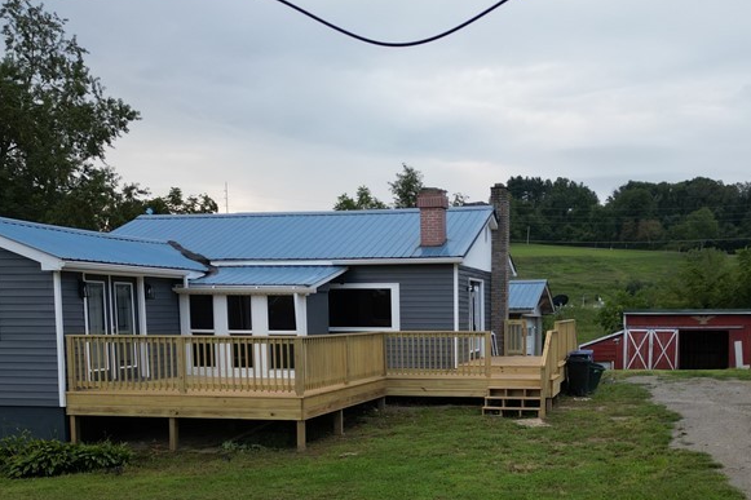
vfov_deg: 29.6
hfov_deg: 44.1
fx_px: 918
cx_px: 471
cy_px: 417
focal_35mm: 44
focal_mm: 6.72
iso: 100
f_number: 1.7
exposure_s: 1/500
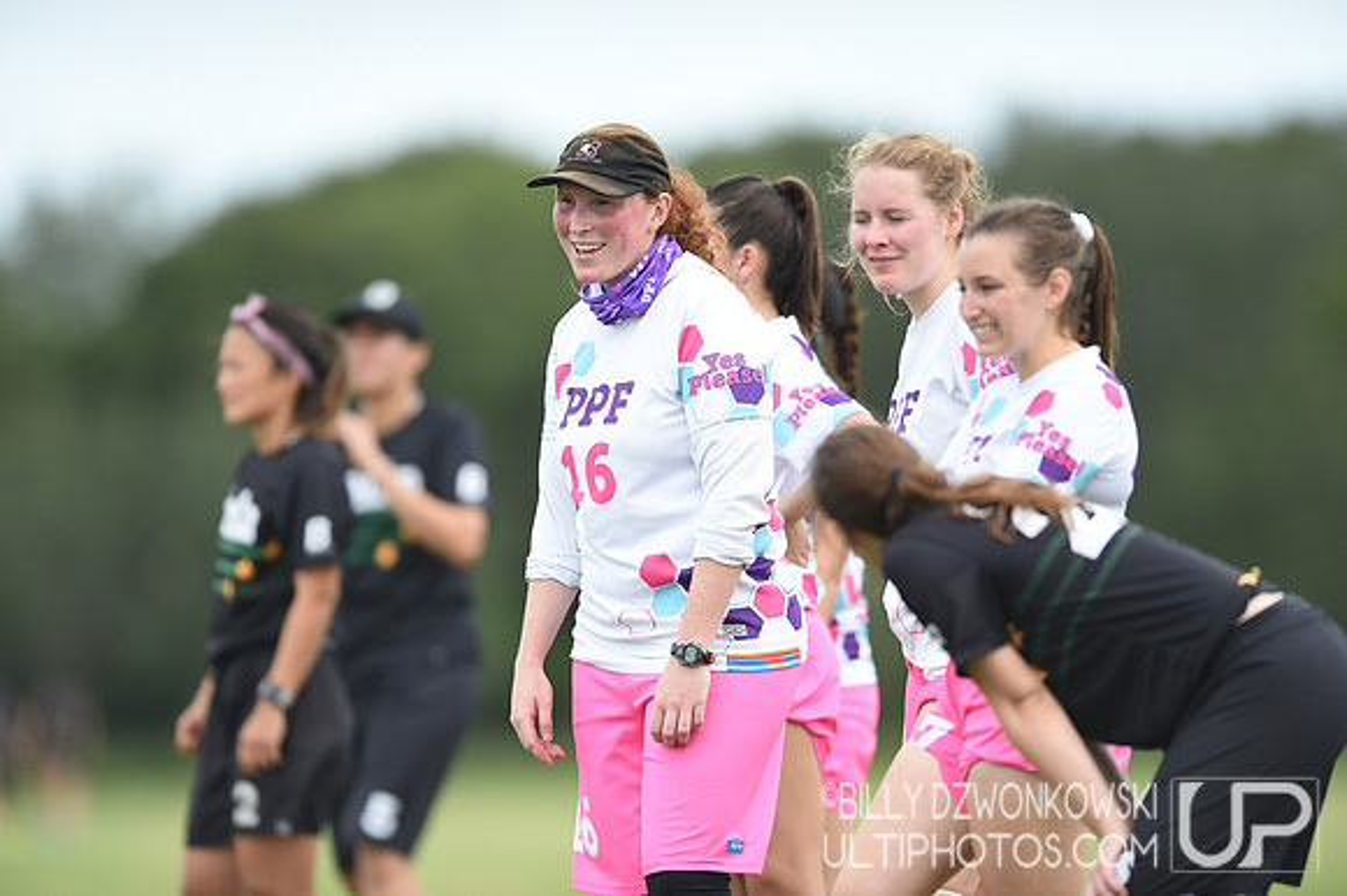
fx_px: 14958
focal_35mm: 400
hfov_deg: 5.2
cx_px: 674
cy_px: 448
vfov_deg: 3.4
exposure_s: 1/1000
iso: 200
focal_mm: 400
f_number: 2.8
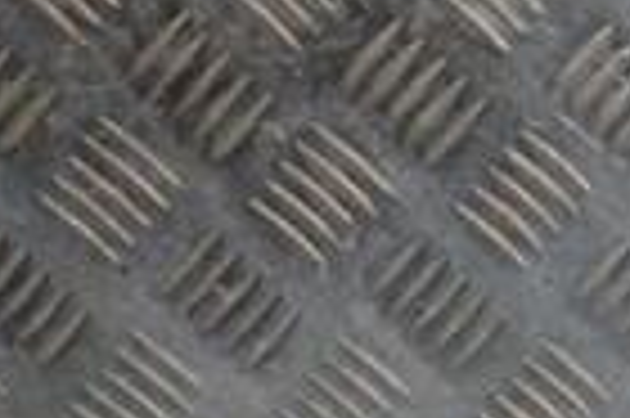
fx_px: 3374
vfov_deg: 6.8
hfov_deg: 9.9
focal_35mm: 193
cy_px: 872
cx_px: 1292
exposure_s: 1/200
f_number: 8
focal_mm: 30
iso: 800
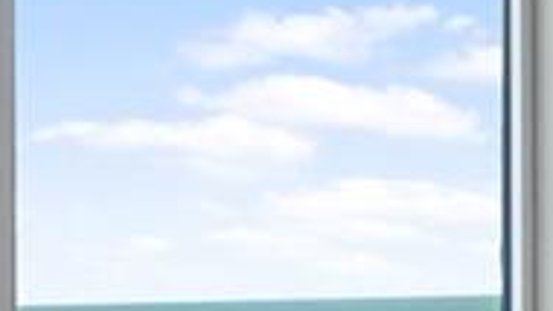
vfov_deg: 5.7
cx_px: 1272
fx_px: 3139
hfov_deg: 9.2
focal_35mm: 214
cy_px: 301
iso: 2500
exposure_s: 1/500
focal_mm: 38
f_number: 8
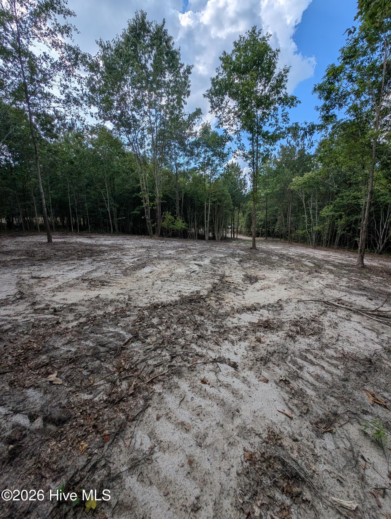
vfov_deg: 110.5
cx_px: 196
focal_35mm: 12
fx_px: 180
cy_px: 260
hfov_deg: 94.6
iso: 39
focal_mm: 2.23
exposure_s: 1/2725
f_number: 1.95
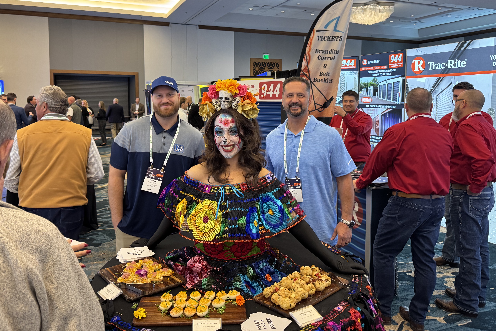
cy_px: 126
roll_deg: +0.6
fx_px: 386
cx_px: 237
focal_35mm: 28
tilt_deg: -3.7
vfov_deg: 46.0
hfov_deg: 65.4
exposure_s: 1/60
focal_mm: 6.76
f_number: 1.78
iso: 320
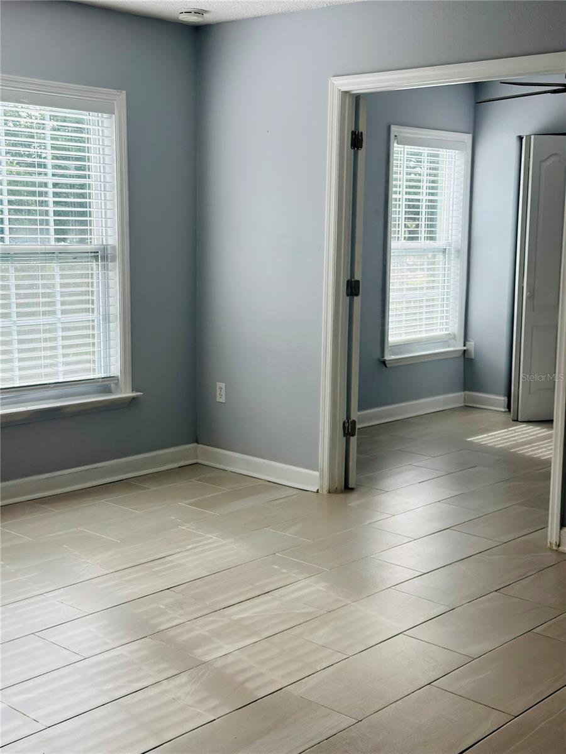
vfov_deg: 39.7
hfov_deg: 30.3
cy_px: 377
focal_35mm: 48
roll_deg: -1.0
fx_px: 1046
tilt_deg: -8.1
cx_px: 283
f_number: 1.78
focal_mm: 6.86
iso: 80
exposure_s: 1/506
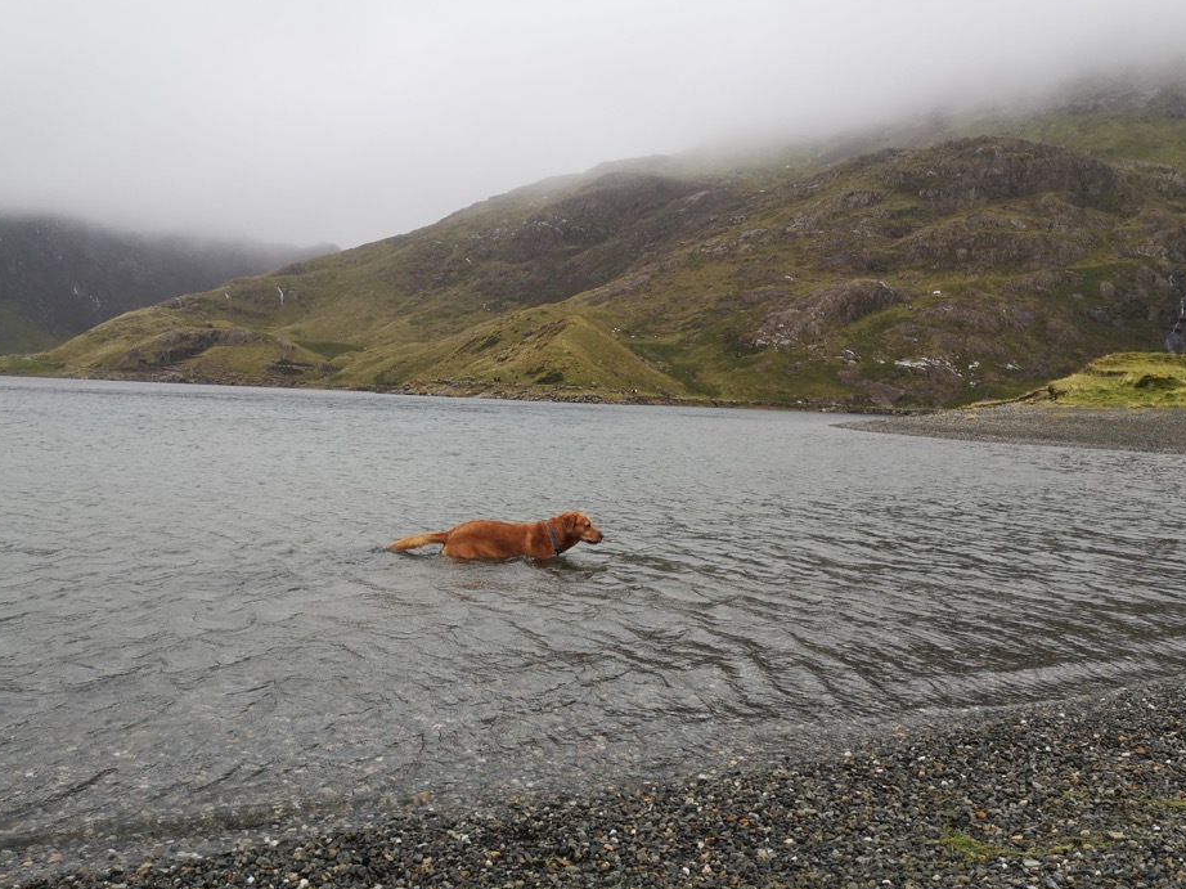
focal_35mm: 30
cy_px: 414
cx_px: 562
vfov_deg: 46.7
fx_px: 1028
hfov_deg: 59.9
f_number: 1.8
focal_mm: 3.95
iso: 50
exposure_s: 1/311
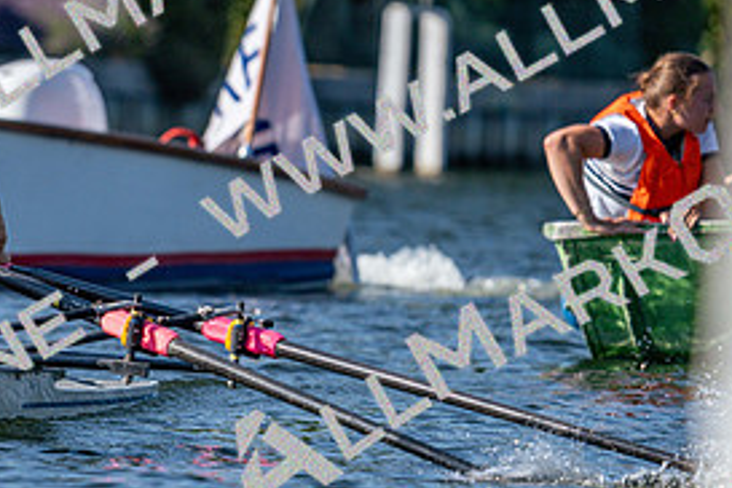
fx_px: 14984
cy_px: 283
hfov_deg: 2.8
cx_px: 5
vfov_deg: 1.9
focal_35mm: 737
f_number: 6.3
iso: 250
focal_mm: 347
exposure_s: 1/1600
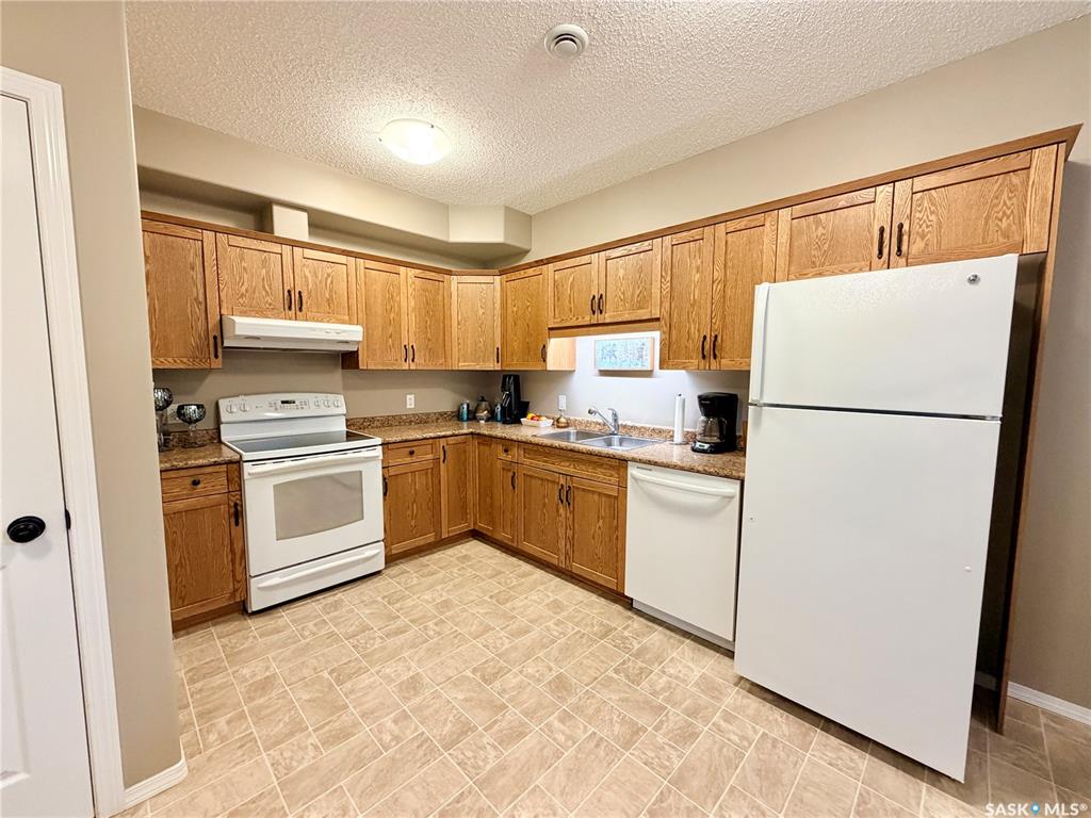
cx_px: 546
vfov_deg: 85.7
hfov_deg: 102.1
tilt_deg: -5.4
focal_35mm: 14
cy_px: 409
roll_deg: -0.1
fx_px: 441
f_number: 2.2
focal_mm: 2.22
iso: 320
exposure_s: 1/60
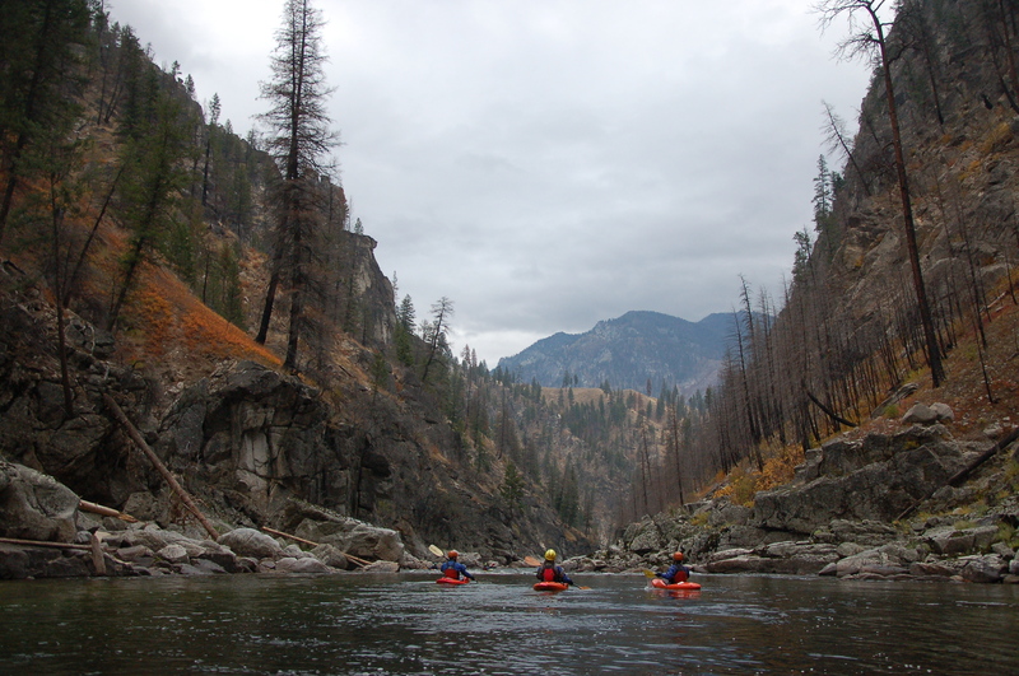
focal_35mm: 36
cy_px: 338
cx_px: 510
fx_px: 1018
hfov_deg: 53.2
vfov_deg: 36.8
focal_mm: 24
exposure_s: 1/500
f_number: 4
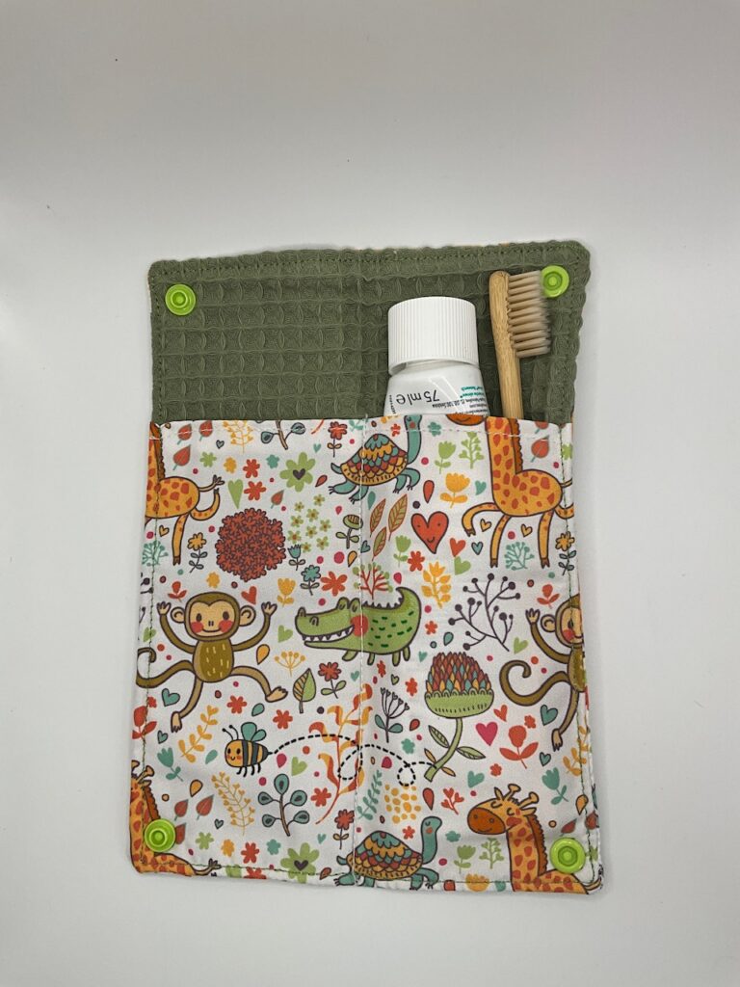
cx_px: 370
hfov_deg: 48.2
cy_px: 494
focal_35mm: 29
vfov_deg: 61.7
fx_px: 827
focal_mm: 3
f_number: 1.8
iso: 25
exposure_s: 1/316
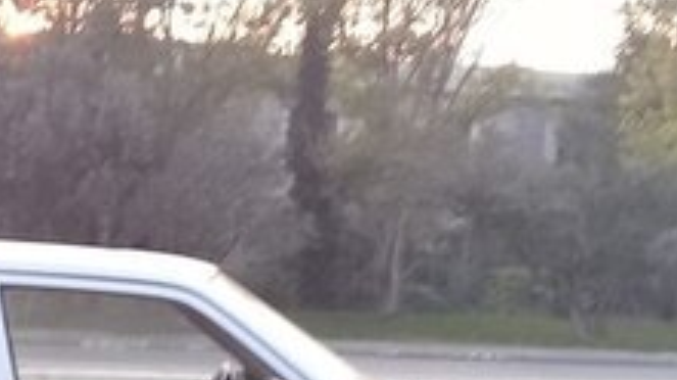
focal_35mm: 101
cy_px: 498
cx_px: 37
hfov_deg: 20.6
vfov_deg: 11.6
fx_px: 1812
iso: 50
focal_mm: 3.3
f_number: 2.2
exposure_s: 1/50
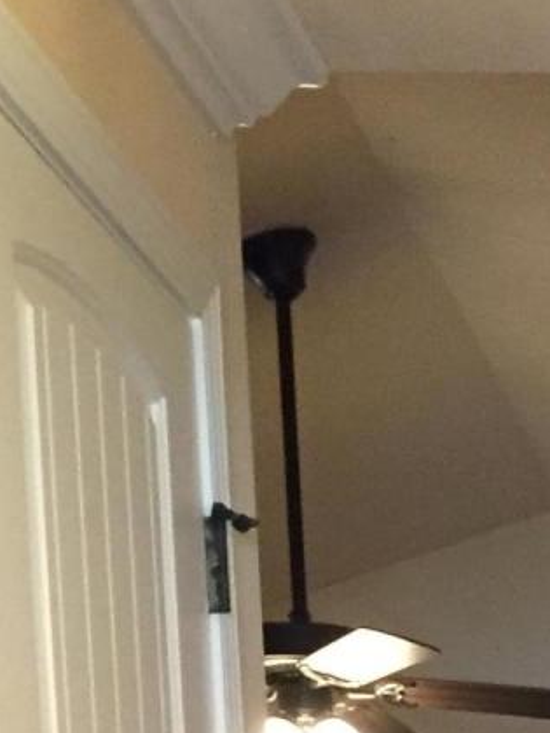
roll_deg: +0.8
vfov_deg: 12.1
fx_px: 2924
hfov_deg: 10.0
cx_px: 1055
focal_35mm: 138
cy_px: 1620
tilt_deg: -6.6
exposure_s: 1/30
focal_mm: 4.15
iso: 200
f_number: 2.2
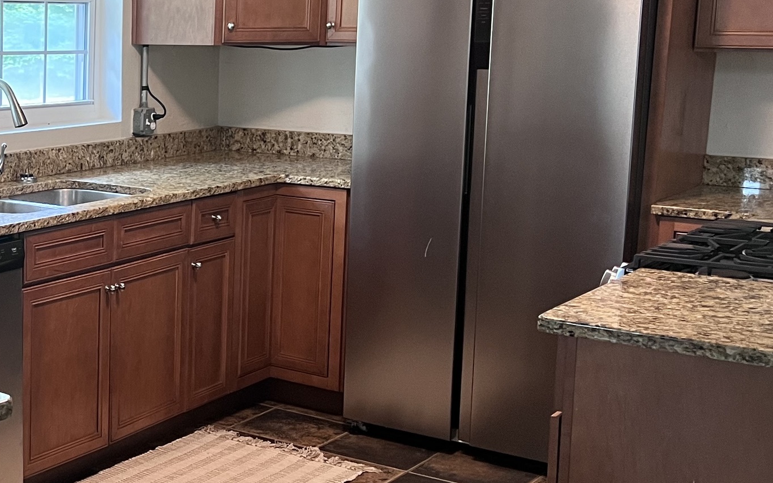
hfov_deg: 30.6
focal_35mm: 62
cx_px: 1
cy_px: 198
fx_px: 1306
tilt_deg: -8.2
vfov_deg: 20.9
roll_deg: -0.2
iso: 200
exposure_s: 1/60
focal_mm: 5.7
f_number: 1.5
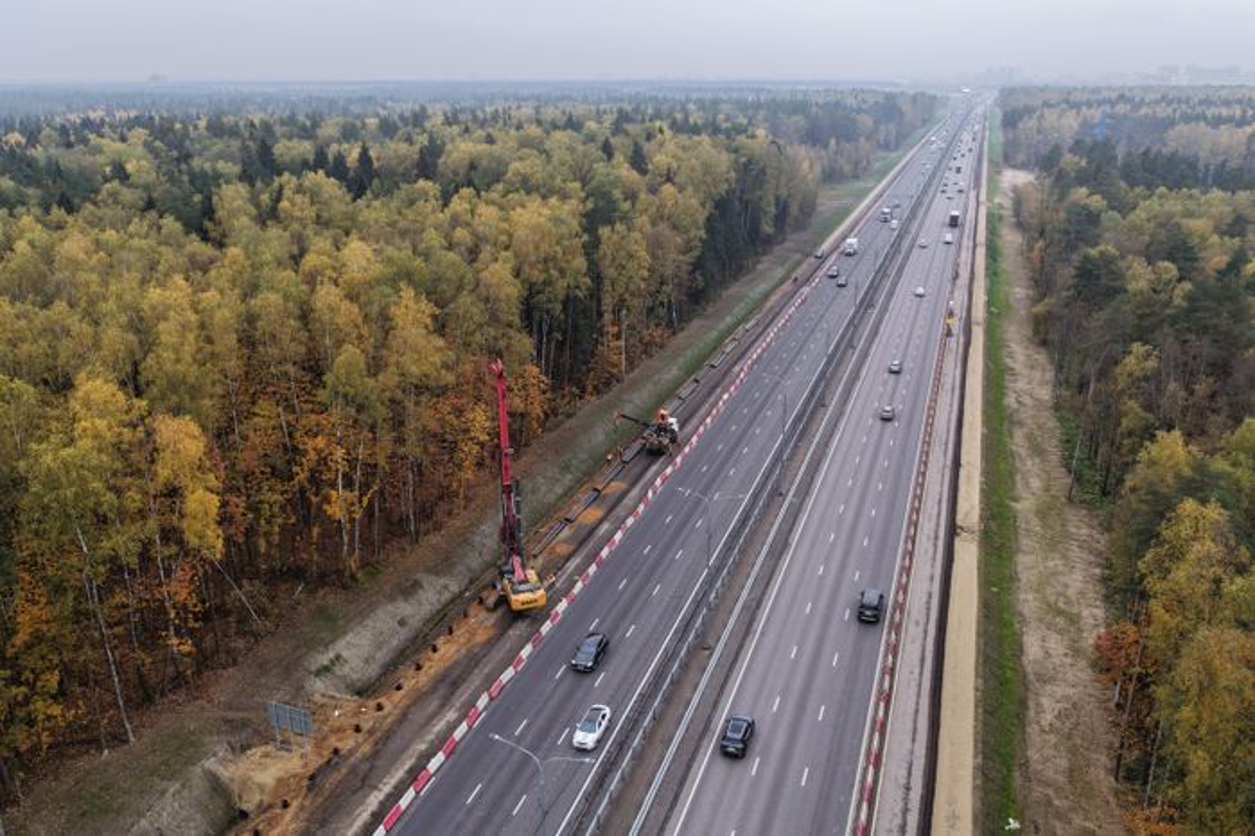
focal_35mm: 28
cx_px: 628
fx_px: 976
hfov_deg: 65.5
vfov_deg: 46.4
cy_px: 418
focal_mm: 14.45
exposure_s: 1/160
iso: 170
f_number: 2.8
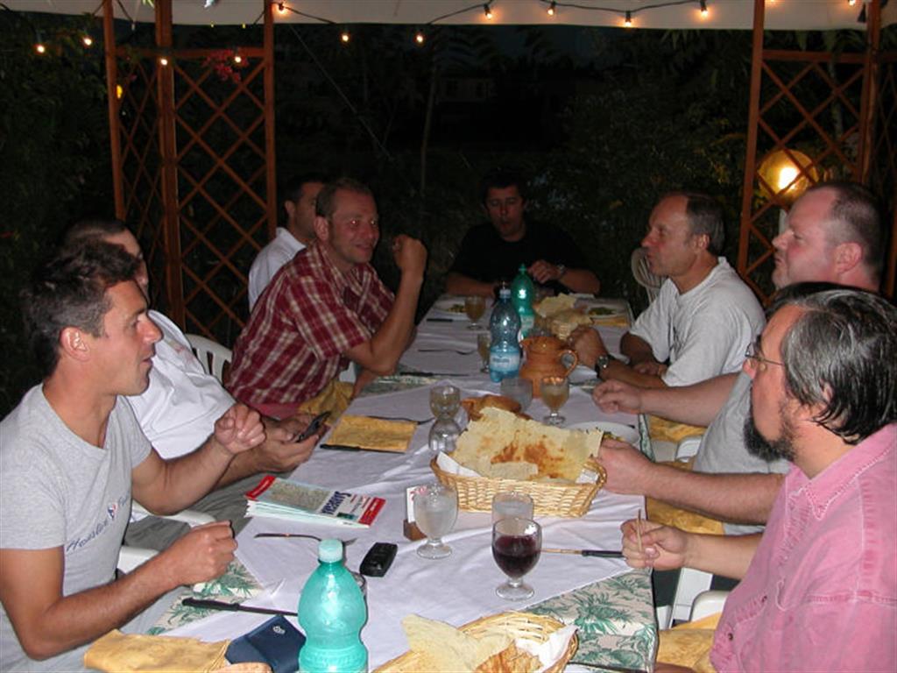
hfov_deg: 50.1
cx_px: 448
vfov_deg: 38.7
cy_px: 336
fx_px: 959
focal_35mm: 37
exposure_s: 1/59.9
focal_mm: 5.6
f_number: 2.7
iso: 109
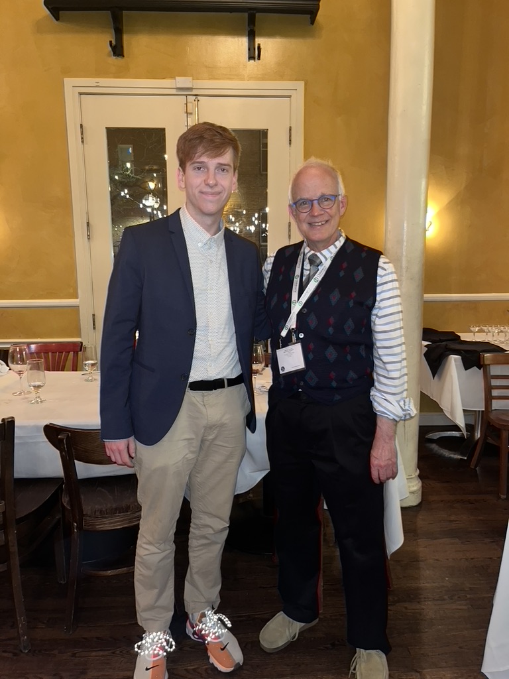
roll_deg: +0.9
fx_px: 510
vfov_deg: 67.3
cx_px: 254
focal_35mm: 26
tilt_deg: -9.9
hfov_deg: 53.1
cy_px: 340
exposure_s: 1/4
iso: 80
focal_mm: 5.1
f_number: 1.6
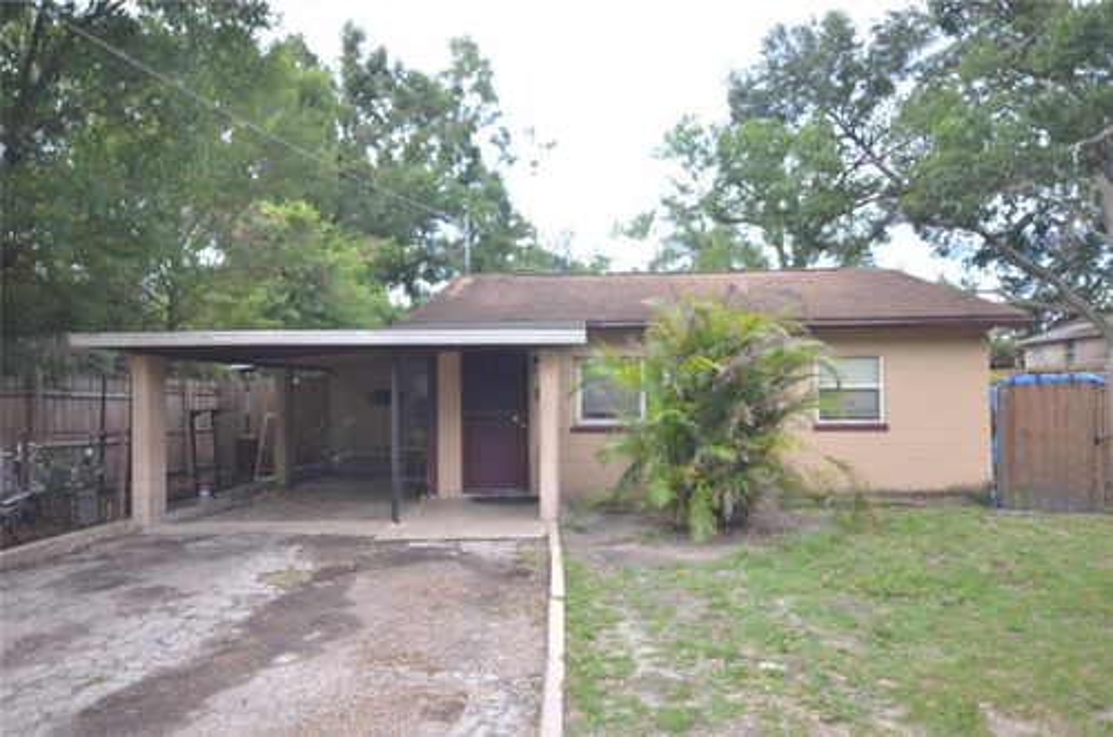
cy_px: 368
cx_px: 556
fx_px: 694
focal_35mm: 22
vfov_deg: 55.9
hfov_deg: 77.4
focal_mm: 15
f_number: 5
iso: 800
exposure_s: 1/640
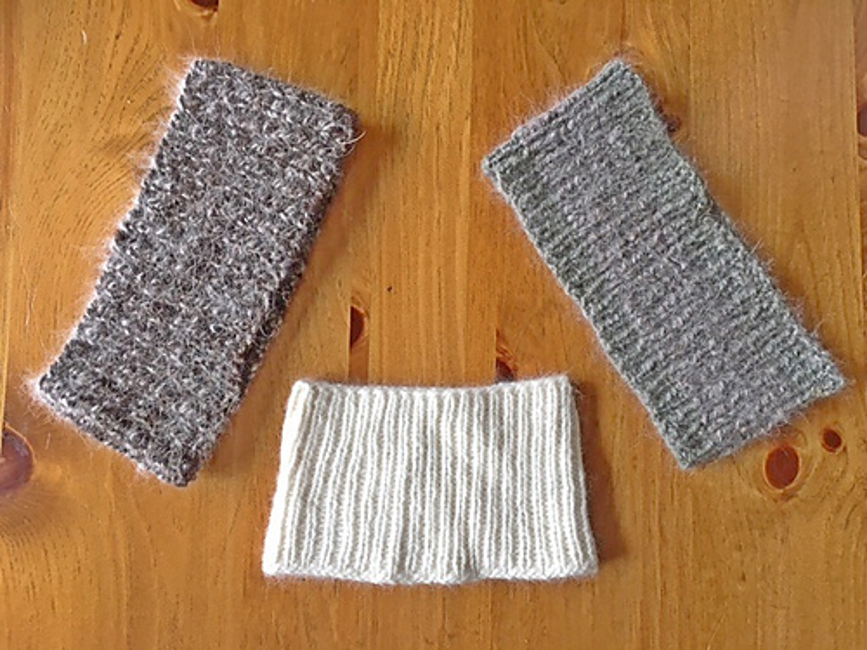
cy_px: 325
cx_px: 434
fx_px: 726
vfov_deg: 48.2
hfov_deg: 61.7
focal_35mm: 29
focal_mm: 4.15
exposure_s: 1/30
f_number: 2.2
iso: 64
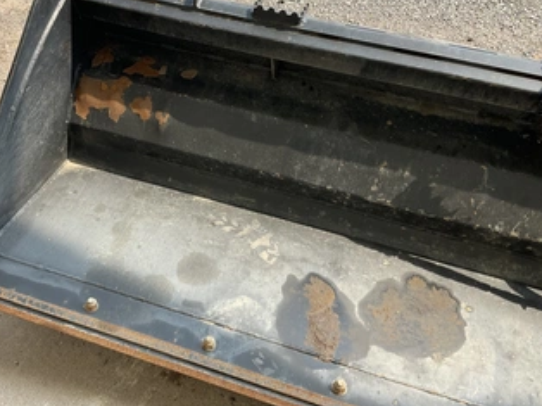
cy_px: 155
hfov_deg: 49.9
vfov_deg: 38.4
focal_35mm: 37
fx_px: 579
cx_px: 221
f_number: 1.8
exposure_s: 1/435
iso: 25
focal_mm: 3
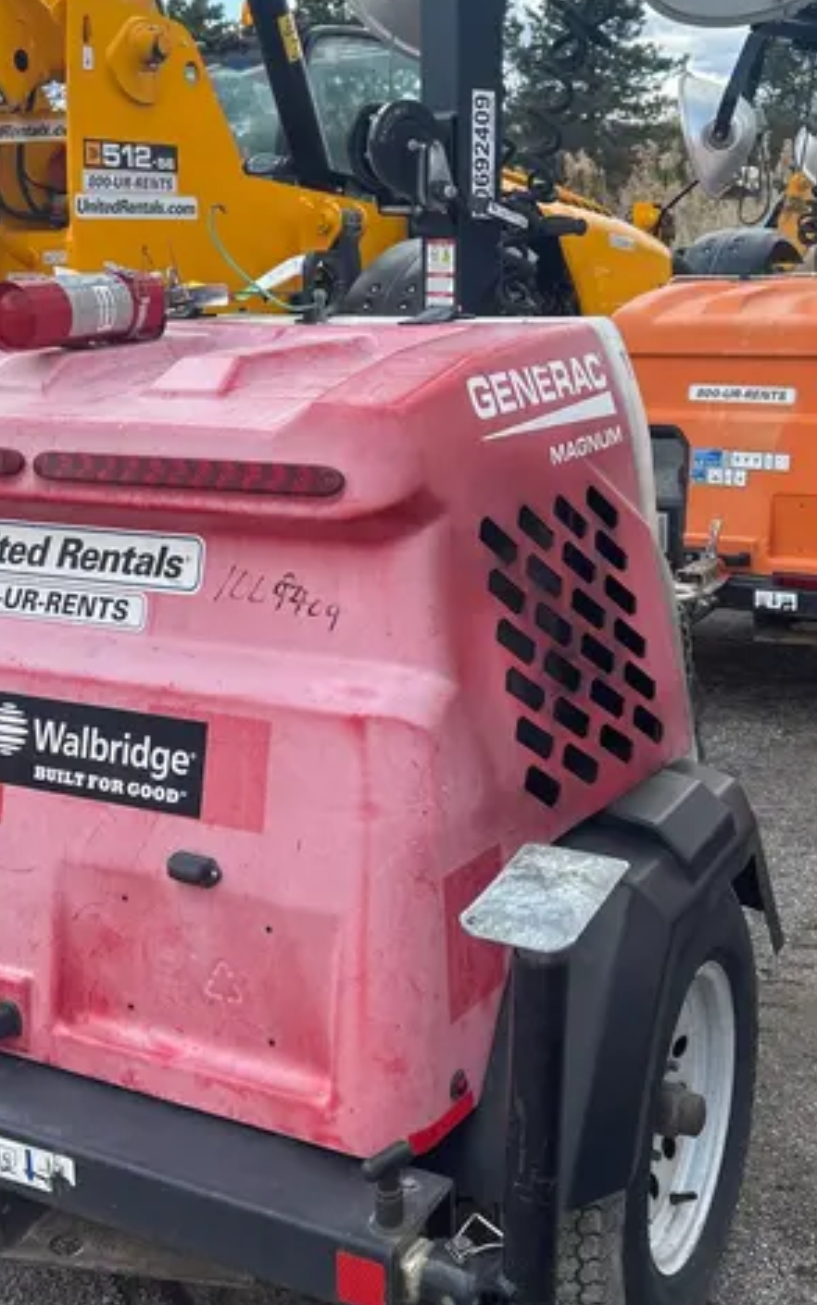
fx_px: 1531
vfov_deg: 46.0
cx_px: 414
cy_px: 532
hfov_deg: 29.9
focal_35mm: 43
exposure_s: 1/1449
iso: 50
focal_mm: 5.7
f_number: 1.5
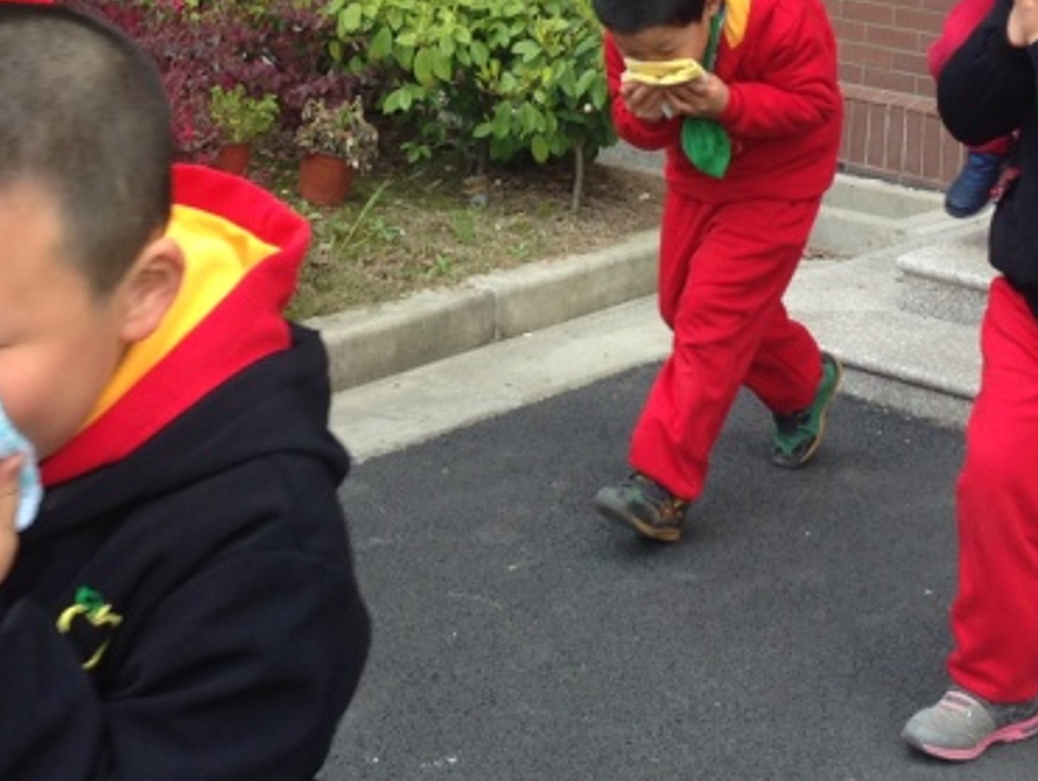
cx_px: 523
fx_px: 2731
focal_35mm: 91
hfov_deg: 21.5
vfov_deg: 16.0
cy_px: 14
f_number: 2.4
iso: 50
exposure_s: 1/337
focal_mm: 4.12
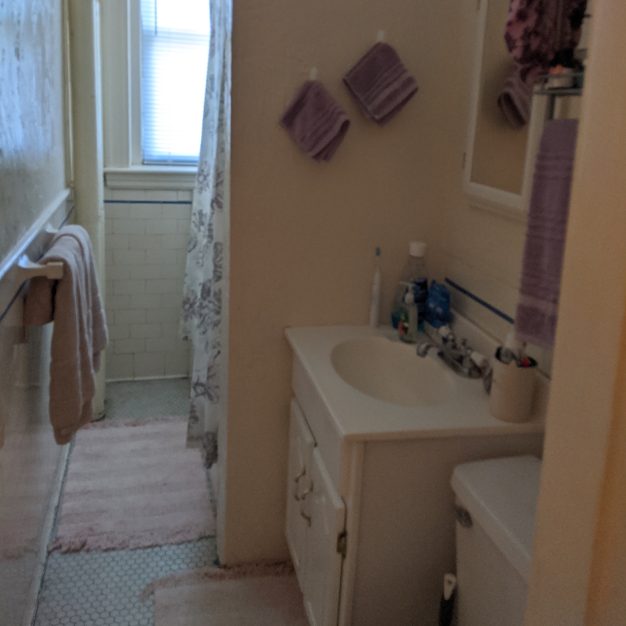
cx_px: 314
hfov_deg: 51.1
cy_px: 229
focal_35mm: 32
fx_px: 655
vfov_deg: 50.5
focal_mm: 4.44
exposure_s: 1/120
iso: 195
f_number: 1.8
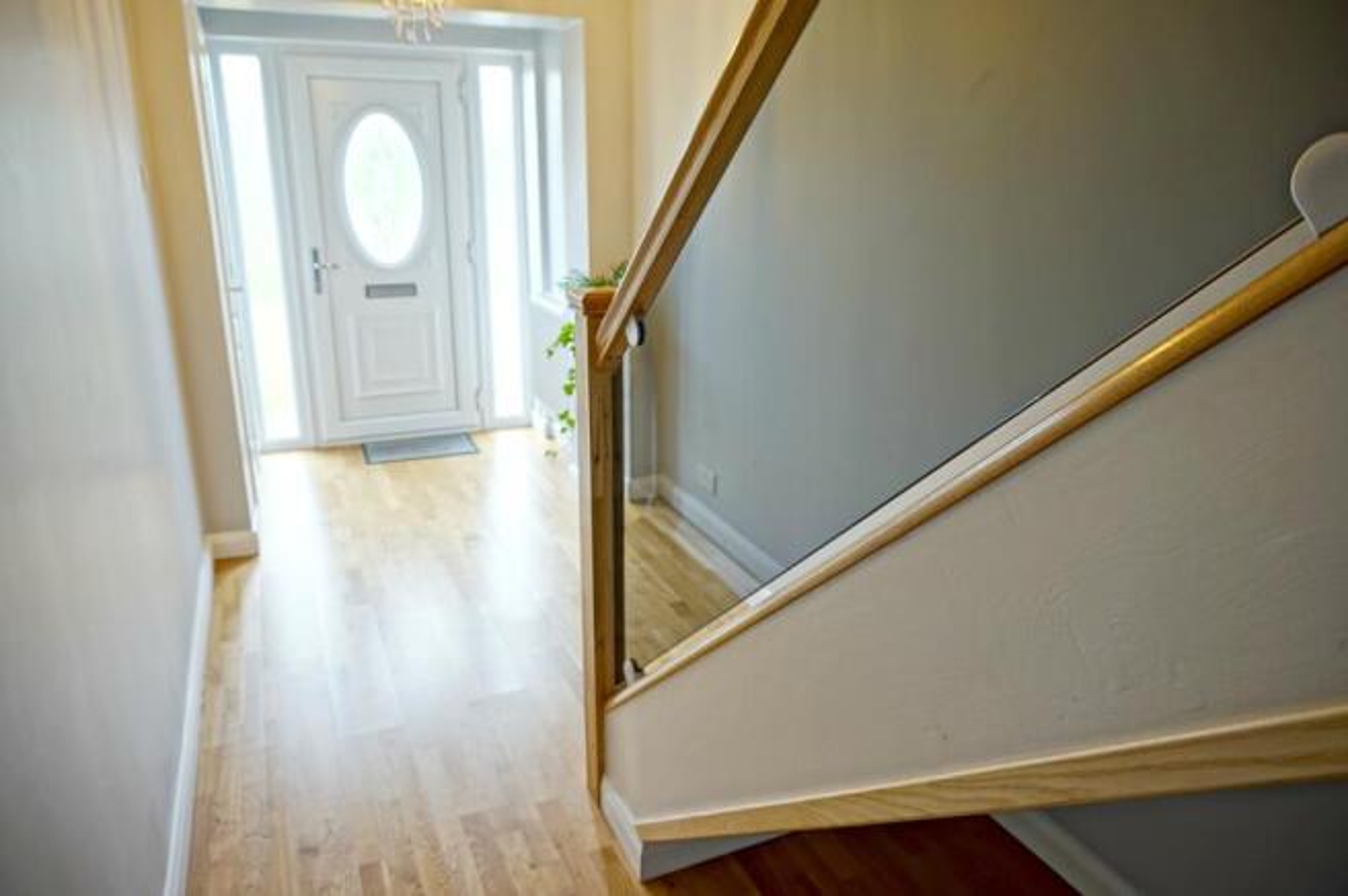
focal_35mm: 24
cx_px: 674
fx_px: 898
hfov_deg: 73.8
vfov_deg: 53.0
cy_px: 448
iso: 320
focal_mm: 16
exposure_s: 1/6
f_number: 3.5
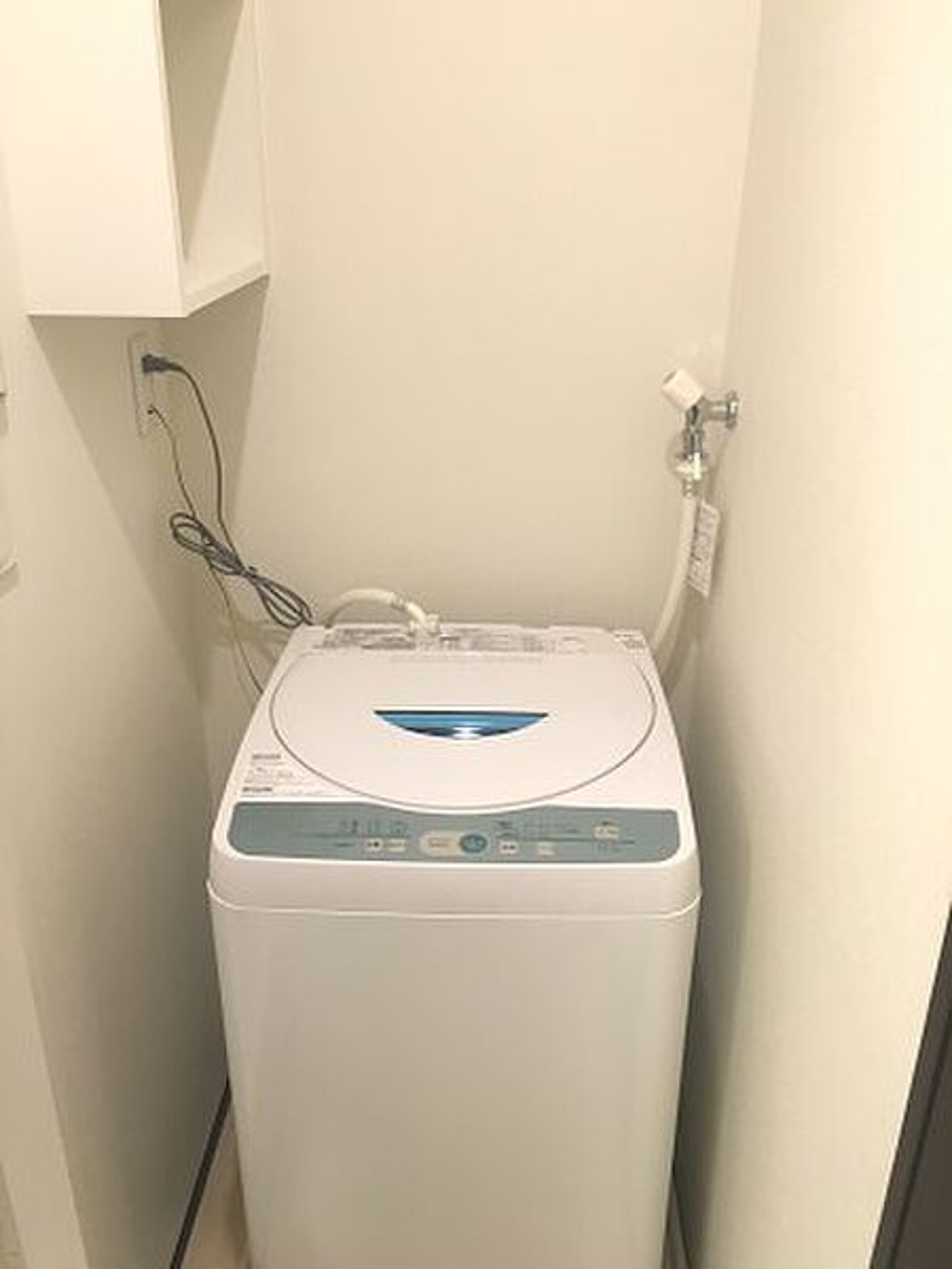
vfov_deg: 61.7
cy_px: 634
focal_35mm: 29
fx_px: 1063
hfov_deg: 48.2
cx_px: 476
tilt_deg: -24.3
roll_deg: -1.1
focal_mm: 4.15
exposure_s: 1/33
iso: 100
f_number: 2.2
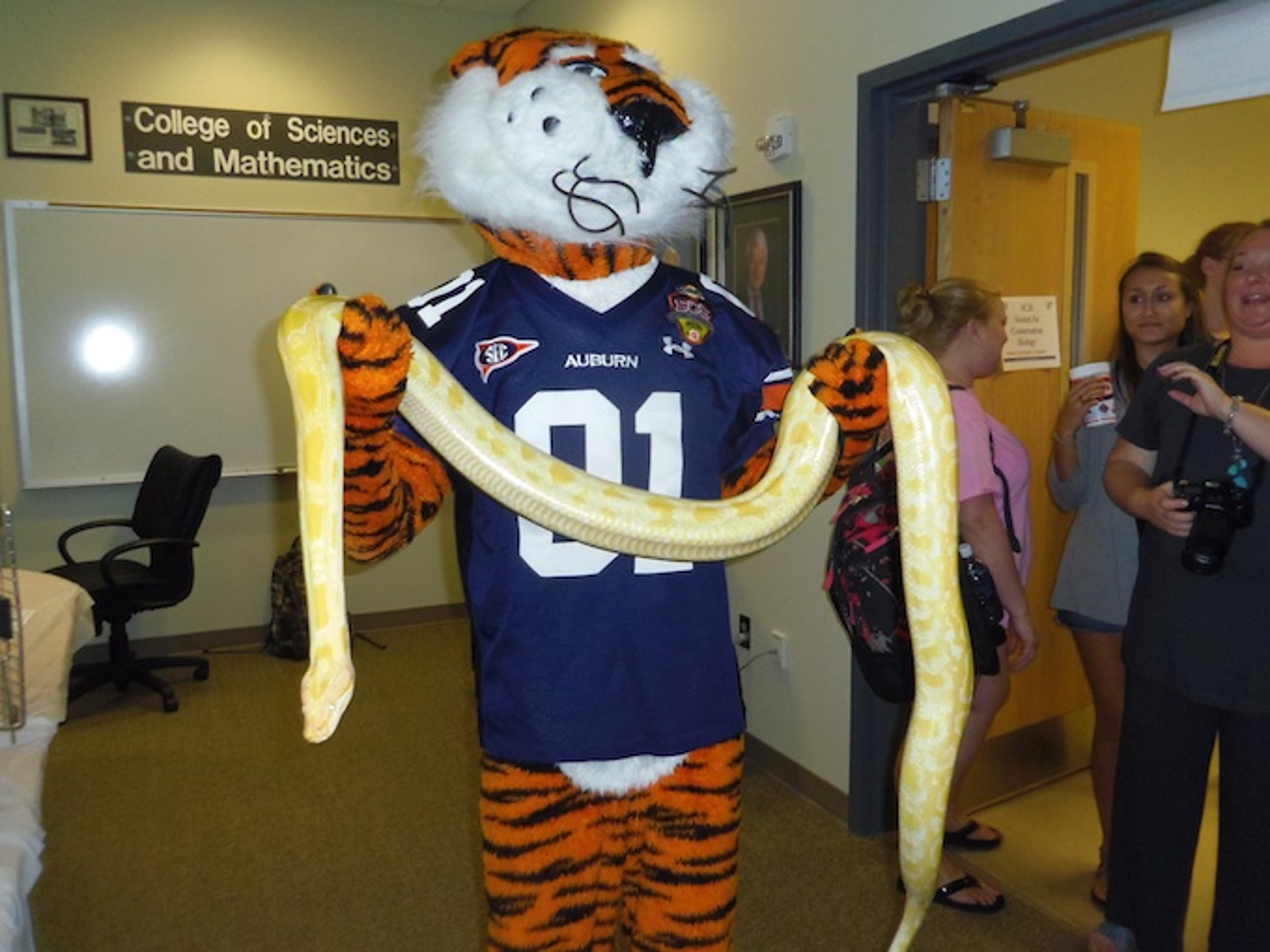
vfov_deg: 49.7
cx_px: 635
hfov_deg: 63.4
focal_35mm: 28
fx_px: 1027
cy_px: 476
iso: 320
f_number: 3.9
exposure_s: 1/40
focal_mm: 5
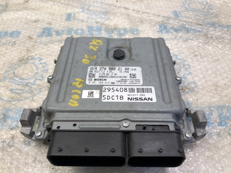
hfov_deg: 63.4
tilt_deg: -50.4
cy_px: 86
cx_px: 116
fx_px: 187
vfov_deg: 49.7
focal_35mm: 28
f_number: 1.8
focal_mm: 4
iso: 32
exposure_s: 1/33
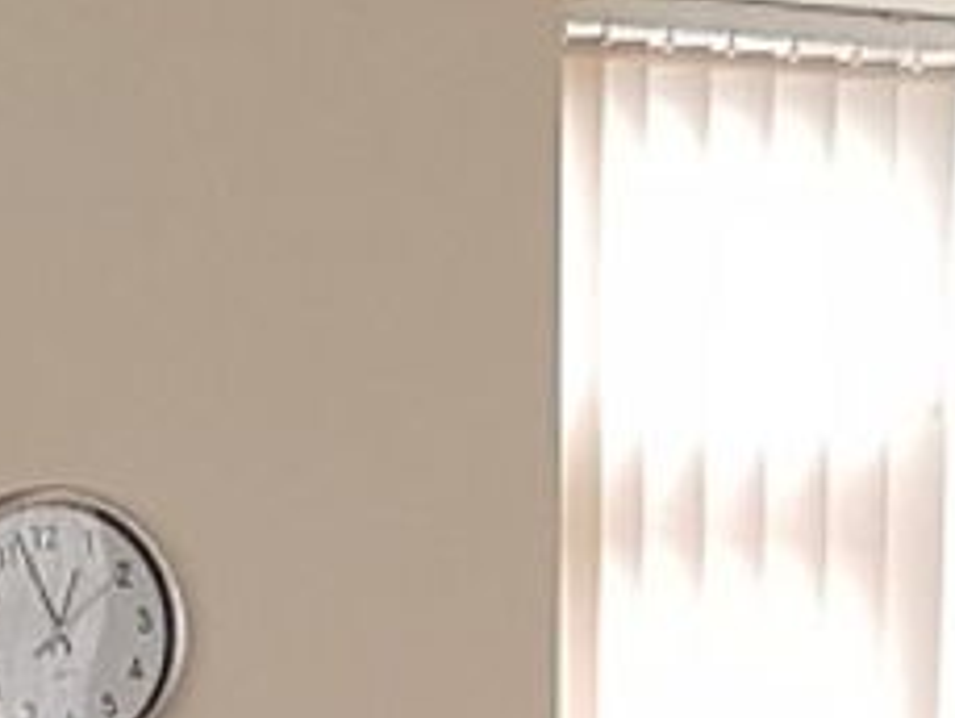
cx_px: 513
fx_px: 3478
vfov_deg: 10.4
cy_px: 1634
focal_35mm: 126
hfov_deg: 15.6
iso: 125
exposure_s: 1/50
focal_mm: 4.2
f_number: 1.7
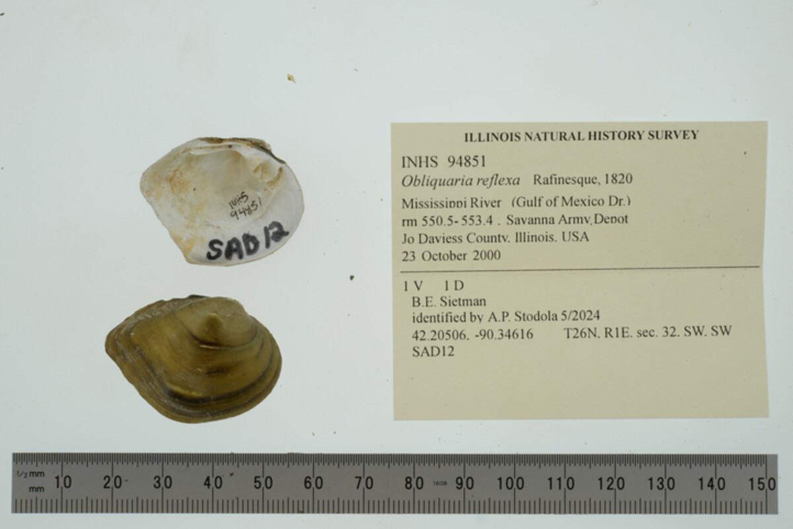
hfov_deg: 33.4
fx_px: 1322
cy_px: 264
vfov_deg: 22.6
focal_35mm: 60
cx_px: 396
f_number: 32
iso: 100
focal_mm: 60
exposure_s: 1/13
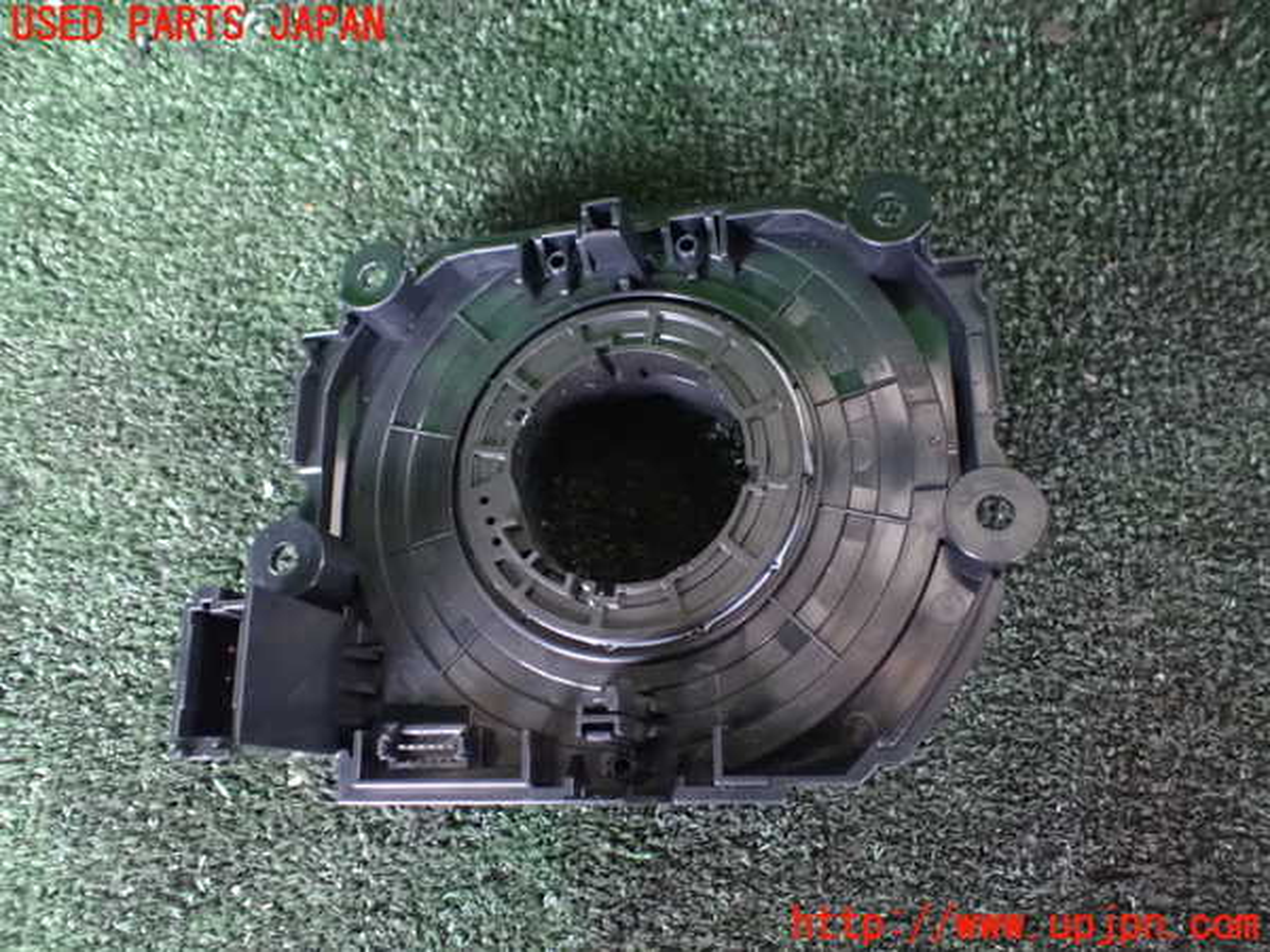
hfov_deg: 60.0
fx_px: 1101
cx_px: 635
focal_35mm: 30
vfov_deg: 46.8
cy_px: 476
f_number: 2.3
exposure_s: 1/25
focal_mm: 5.4
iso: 1600
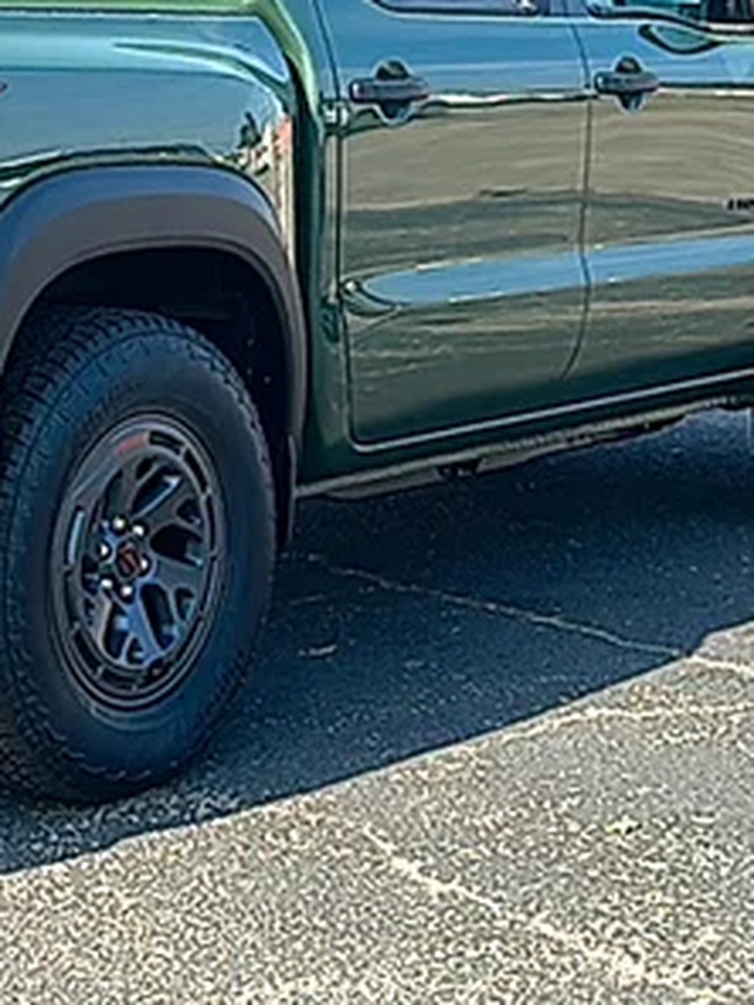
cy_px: 205
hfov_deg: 16.0
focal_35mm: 90
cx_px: -68
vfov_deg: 21.5
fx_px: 2614
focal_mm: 6.86
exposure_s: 1/2212
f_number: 1.78
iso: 80
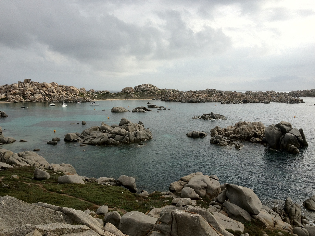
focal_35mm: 35
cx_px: 158
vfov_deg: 40.7
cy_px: 118
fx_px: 318
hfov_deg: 52.6
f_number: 2.4
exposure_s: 1/1623
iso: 64
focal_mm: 4.28
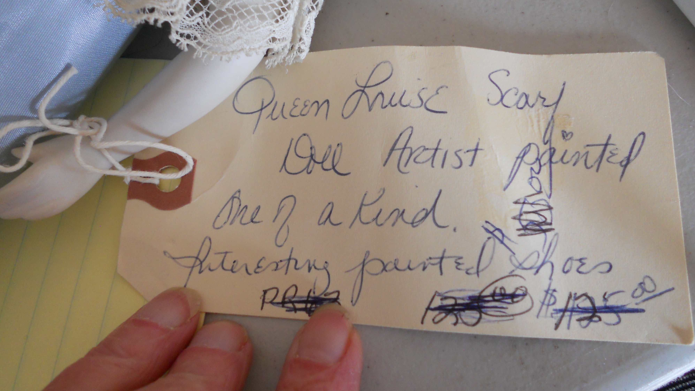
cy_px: 155
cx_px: 349
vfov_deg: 33.6
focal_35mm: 35
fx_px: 645
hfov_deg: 56.6
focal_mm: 5.8
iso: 250
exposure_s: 1/30
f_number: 3.5
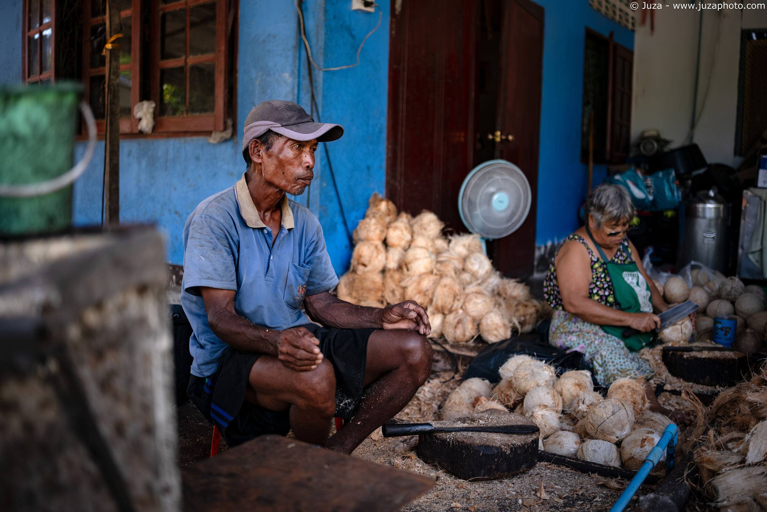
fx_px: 746
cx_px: 384
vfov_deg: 37.9
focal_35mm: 35
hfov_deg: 54.4
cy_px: 256
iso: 800
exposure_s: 1/2700
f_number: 1.4
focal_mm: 23
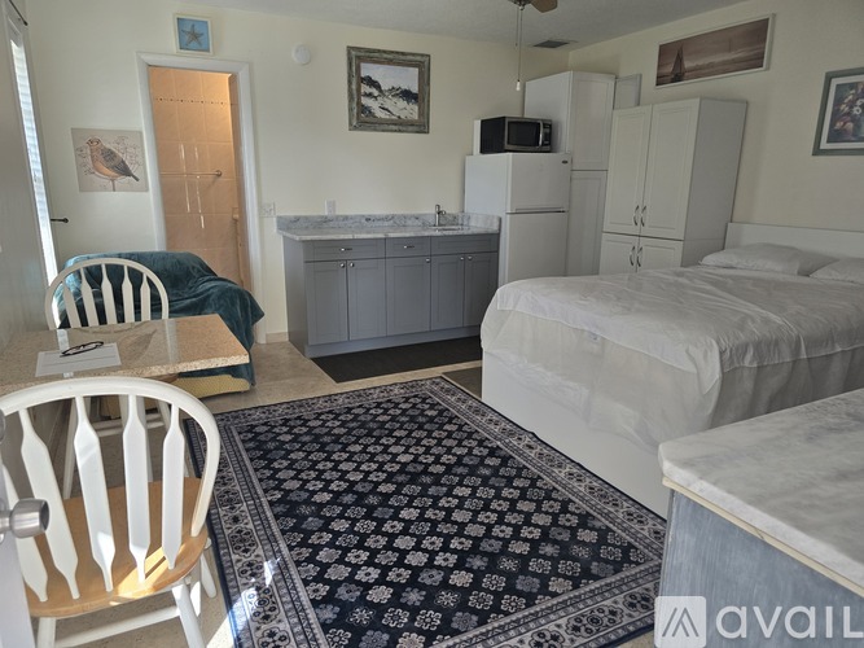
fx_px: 574
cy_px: 324
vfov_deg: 58.9
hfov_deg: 73.9
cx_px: 432
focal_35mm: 23
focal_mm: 6.3
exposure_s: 1/180
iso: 160
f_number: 1.7
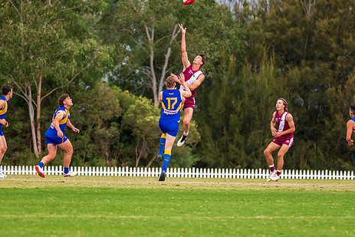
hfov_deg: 5.3
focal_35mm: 392
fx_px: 3867
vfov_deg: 3.5
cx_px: 215
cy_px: 105
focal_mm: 280
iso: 1000
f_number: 7.1
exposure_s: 1/1250
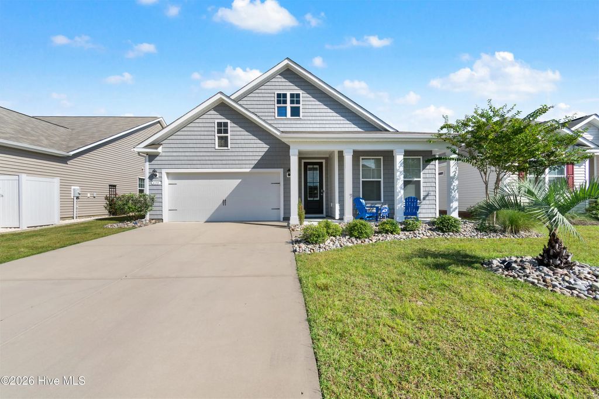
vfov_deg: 77.3
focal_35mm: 15
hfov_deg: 100.4
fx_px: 250
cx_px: 300
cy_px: 200
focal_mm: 10
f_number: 6.3
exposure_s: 1/160
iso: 100
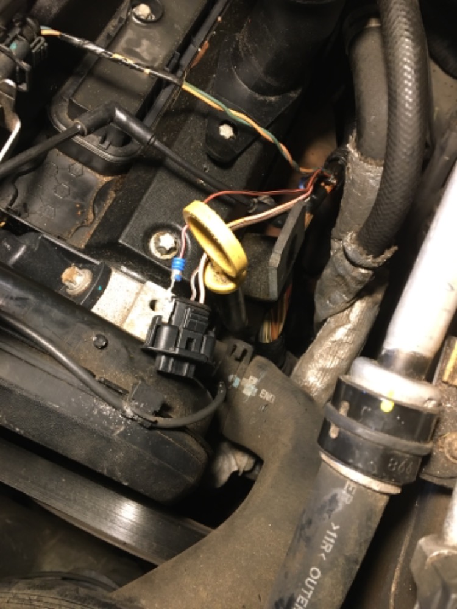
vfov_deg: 61.7
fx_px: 510
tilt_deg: -66.4
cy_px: 304
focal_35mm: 29
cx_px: 228
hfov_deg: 48.2
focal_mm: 4.15
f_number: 2.2
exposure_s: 1/30
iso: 125
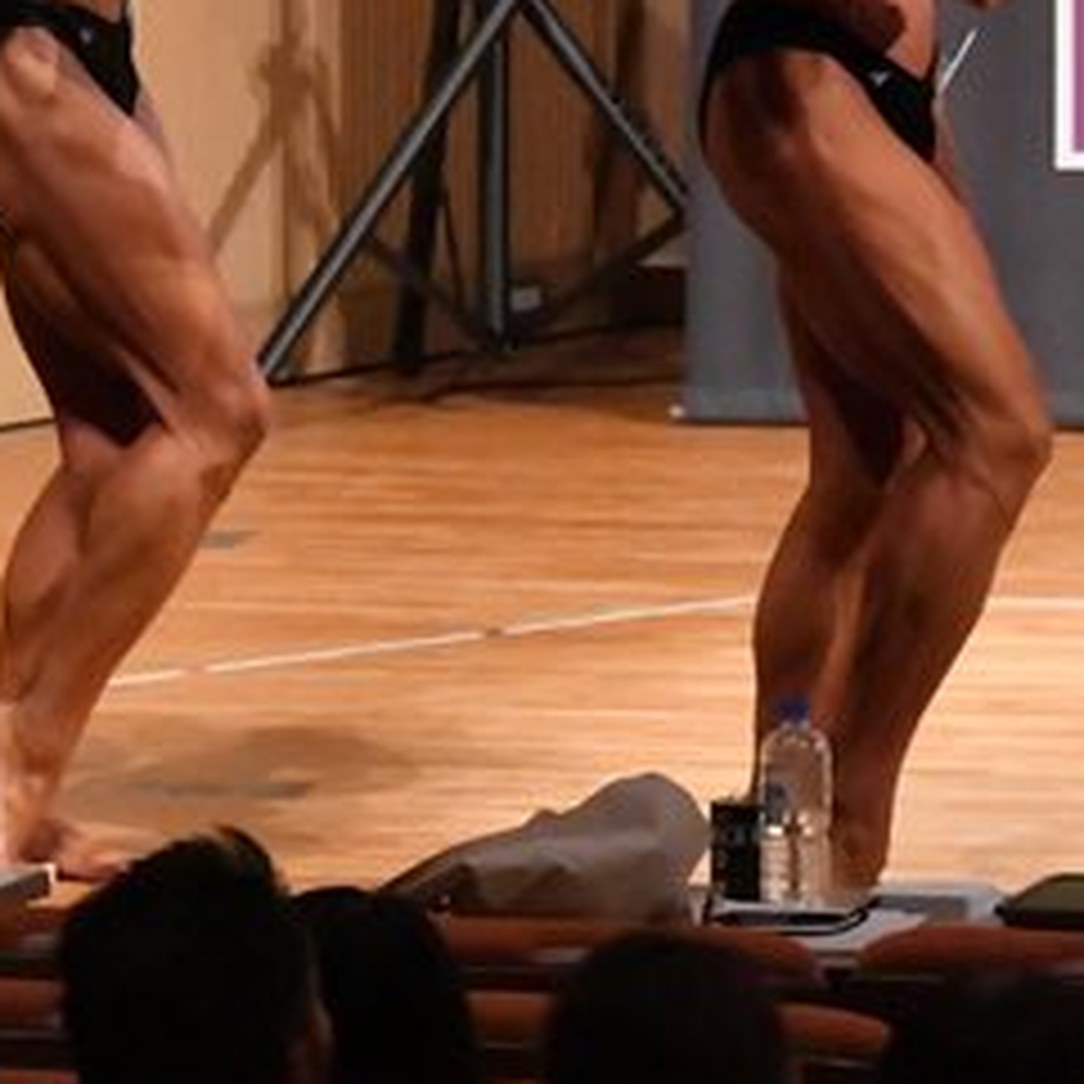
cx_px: 178
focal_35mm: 552
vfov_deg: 3.2
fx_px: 19557
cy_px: 216
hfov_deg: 3.2
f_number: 5.6
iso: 14400
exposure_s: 1/400
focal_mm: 135
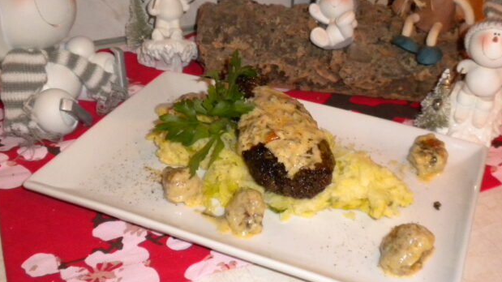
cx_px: 281
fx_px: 665
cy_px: 115
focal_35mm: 50
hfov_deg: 41.3
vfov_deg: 23.9
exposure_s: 1/30
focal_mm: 6.6
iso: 400
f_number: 3.5
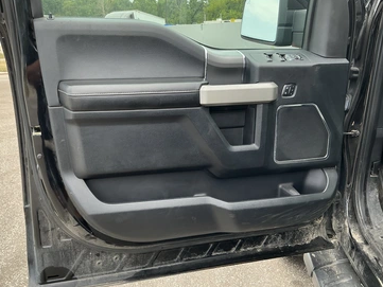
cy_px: 145
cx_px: 174
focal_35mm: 31
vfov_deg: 45.5
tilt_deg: -17.7
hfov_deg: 58.2
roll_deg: +2.2
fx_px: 343
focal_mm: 3
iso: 20
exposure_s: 1/122
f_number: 1.8
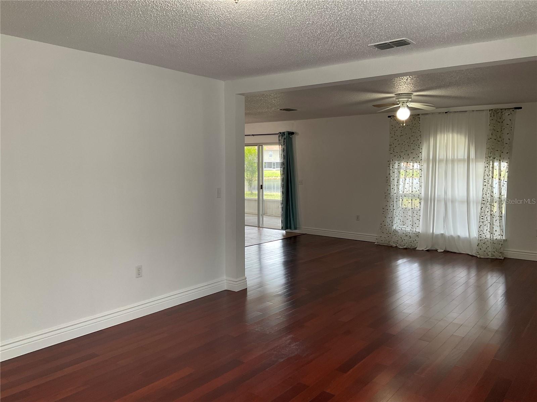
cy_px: 201
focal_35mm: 29
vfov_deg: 48.2
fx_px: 450
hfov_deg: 61.7
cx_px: 268
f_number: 1.8
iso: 50
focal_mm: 3
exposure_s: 1/120
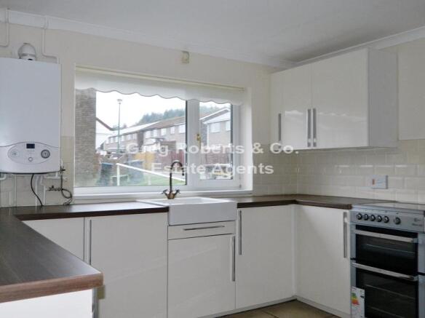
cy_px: 159
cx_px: 212
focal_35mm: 35
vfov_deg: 40.6
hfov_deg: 52.7
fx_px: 429
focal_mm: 6.2
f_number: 3.3
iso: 200
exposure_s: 1/30
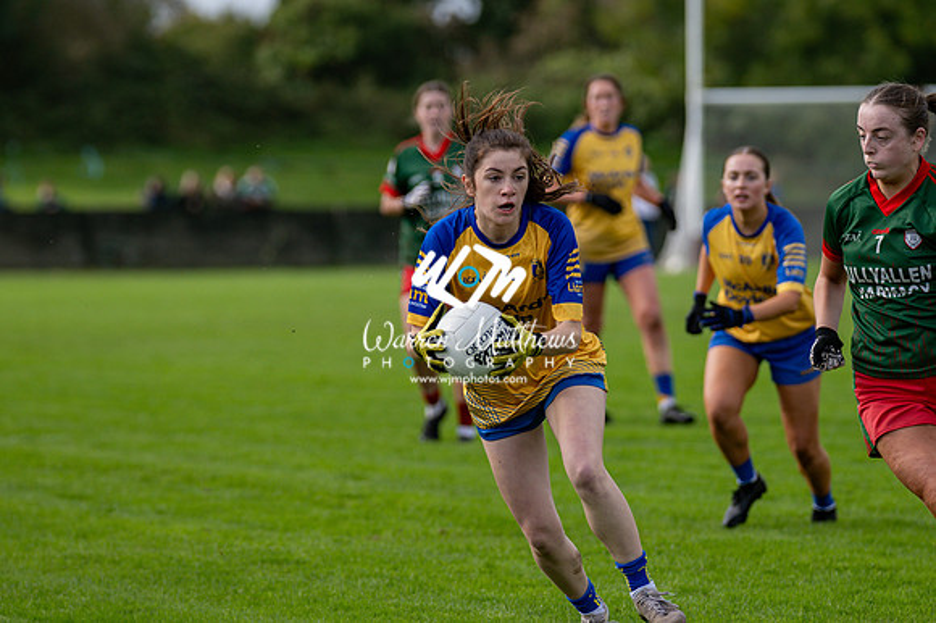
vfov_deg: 5.1
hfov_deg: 7.6
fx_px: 7016
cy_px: 312
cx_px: 468
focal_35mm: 270
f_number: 2.8
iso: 250
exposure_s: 1/2500
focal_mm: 180
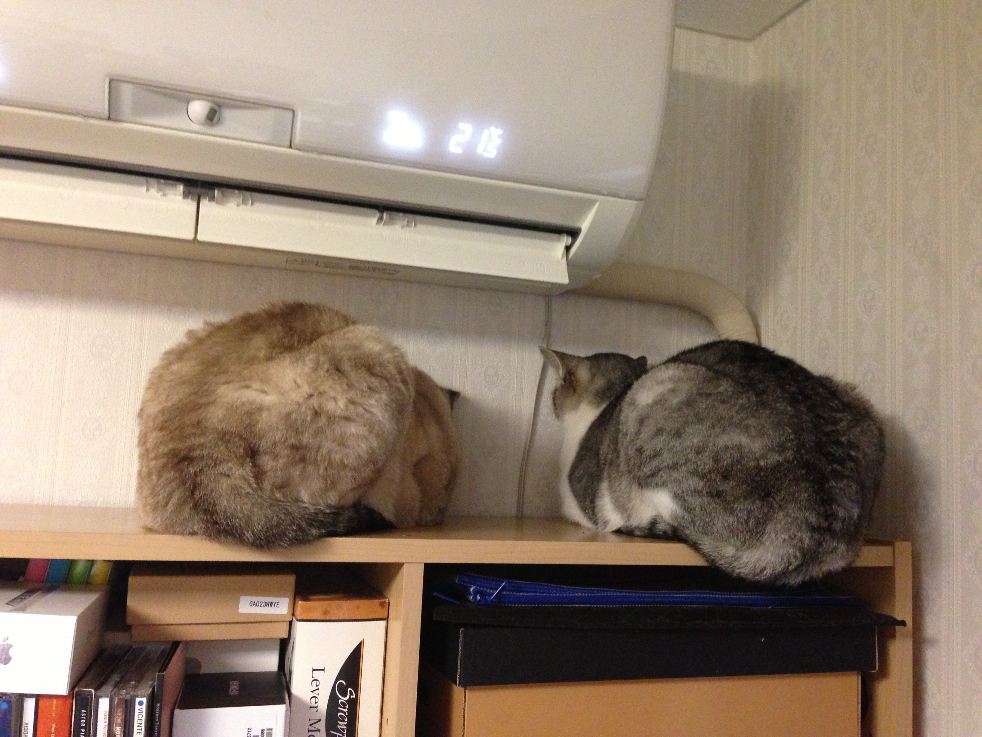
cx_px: 491
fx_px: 936
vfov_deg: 42.9
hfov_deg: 55.4
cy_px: 368
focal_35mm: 33
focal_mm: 4.13
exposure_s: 1/20
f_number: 2.4
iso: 400
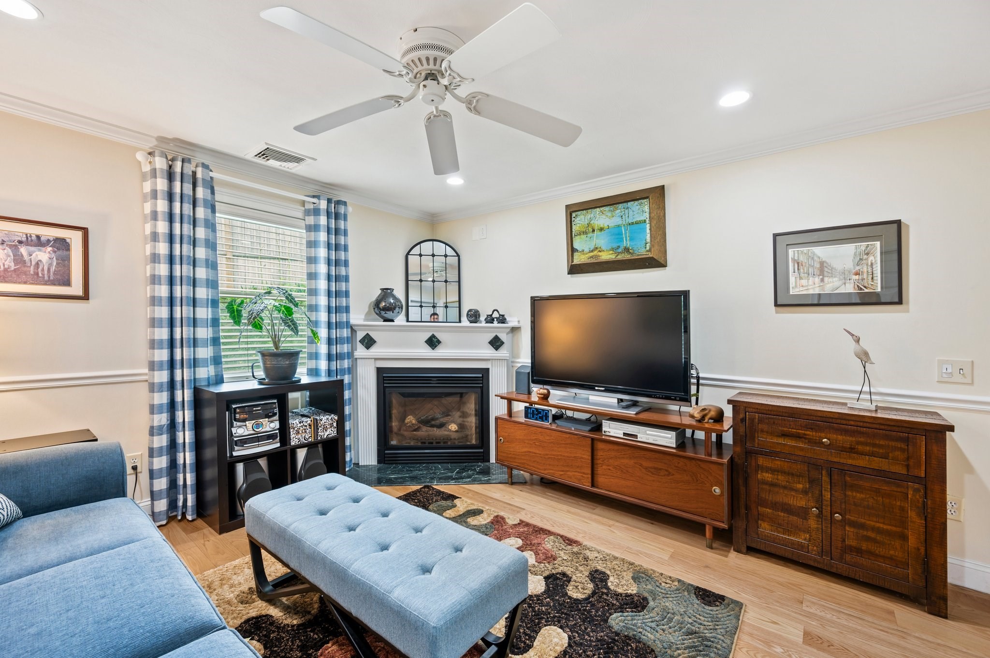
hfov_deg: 104.3
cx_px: 495
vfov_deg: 81.1
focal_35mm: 14
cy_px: 329
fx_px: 385
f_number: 7.1
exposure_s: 1/2
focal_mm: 14
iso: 320
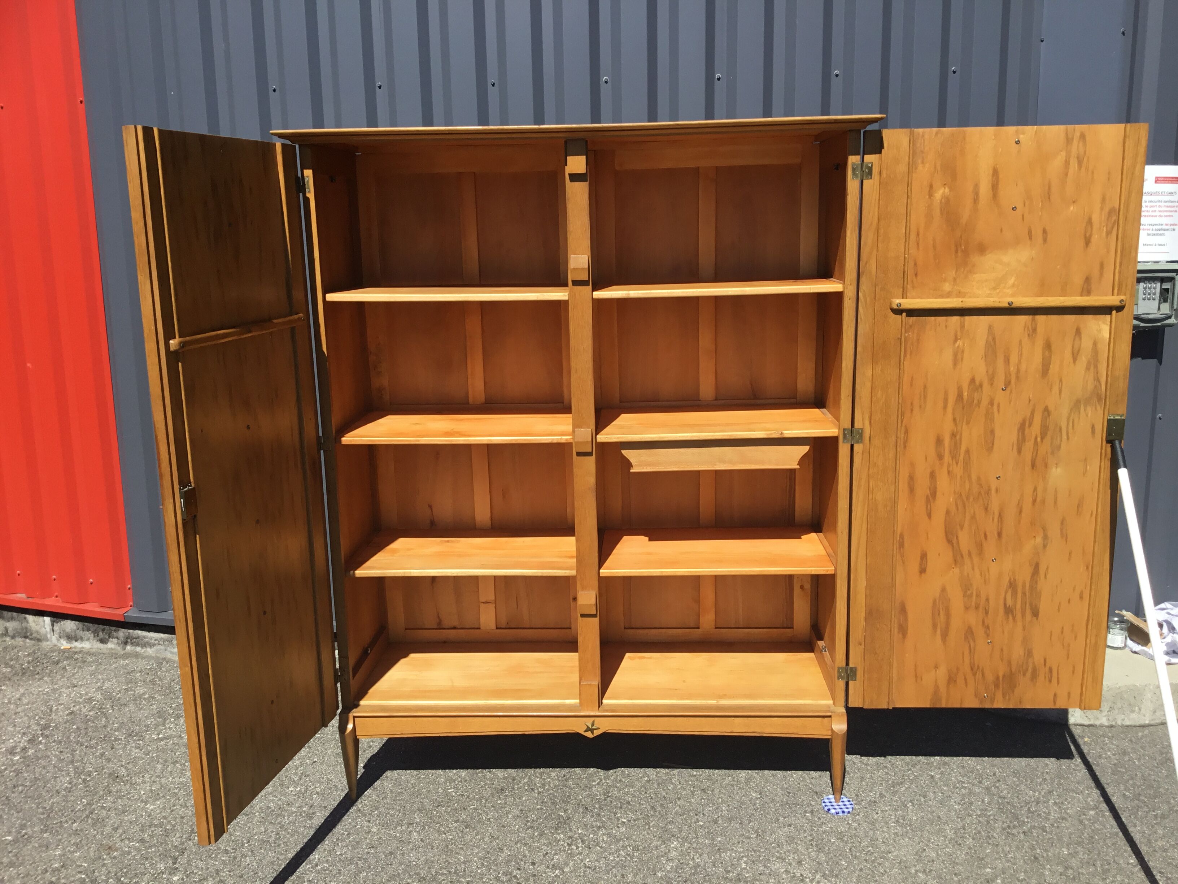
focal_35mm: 31
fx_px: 1055
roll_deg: +0.3
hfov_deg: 58.4
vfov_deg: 45.4
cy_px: 442
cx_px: 589
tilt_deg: -10.1
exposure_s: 1/1199
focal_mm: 3.3
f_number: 2.4
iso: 25
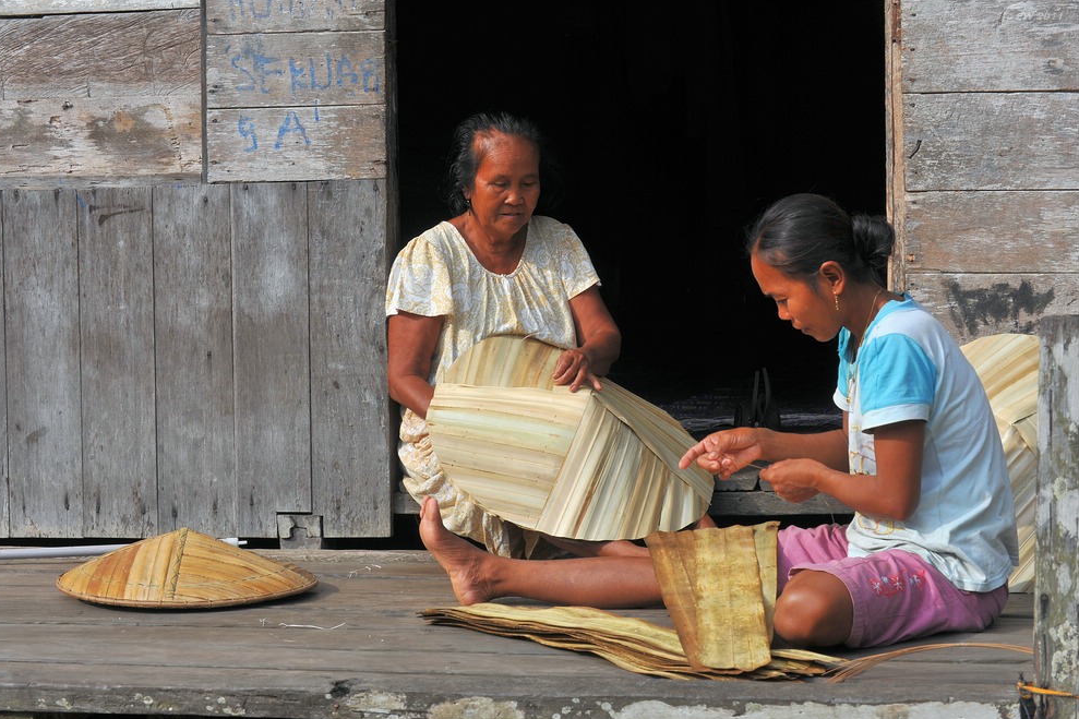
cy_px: 361
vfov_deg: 13.8
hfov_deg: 20.6
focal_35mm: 99
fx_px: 2967
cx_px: 535
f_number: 14
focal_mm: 98
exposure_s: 1/125
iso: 200
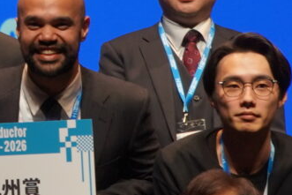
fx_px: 2637
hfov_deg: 6.2
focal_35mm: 325
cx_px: -213
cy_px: -20
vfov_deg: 4.2
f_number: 4.5
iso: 500
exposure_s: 1/60
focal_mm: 42
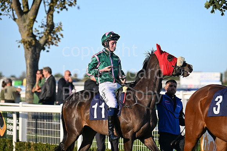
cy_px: 76
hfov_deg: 11.7
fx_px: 1104
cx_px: 114
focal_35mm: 175
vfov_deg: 7.9
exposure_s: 1/3200
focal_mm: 175
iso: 400
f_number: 4
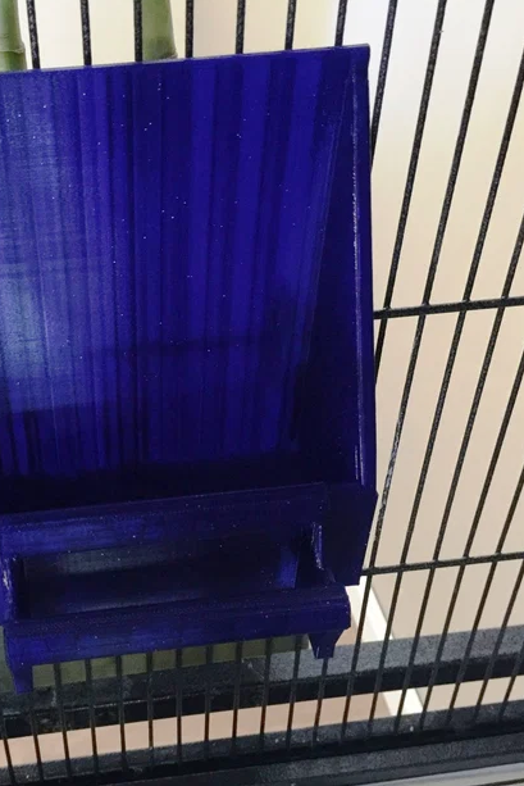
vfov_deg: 47.4
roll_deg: +1.6
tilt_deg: -37.8
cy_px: 388
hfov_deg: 31.9
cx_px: 117
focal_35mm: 41
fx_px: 895
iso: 200
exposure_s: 1/4
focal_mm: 4.15
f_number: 2.2
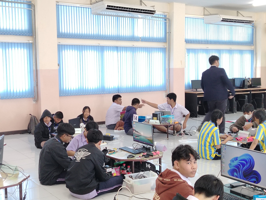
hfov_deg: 39.7
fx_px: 369
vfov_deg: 30.3
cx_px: 133
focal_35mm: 48
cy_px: 100
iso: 1003
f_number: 1.75
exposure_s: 1/33.3
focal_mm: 5.25
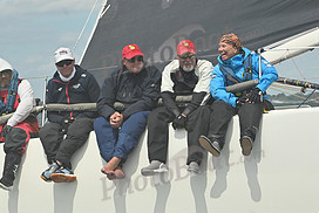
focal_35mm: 181
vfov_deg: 7.6
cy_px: 126
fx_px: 1606
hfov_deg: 11.3
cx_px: 40
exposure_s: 1/1250
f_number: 11
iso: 320
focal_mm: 85
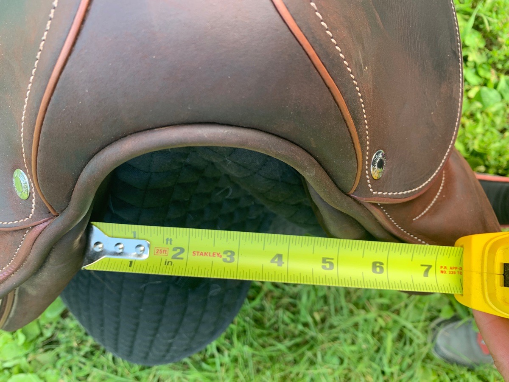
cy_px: 191
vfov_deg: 53.1
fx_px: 382
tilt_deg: -85.0
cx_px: 254
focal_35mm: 26
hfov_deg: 67.3
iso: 32
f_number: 1.8
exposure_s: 1/122
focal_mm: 4.25
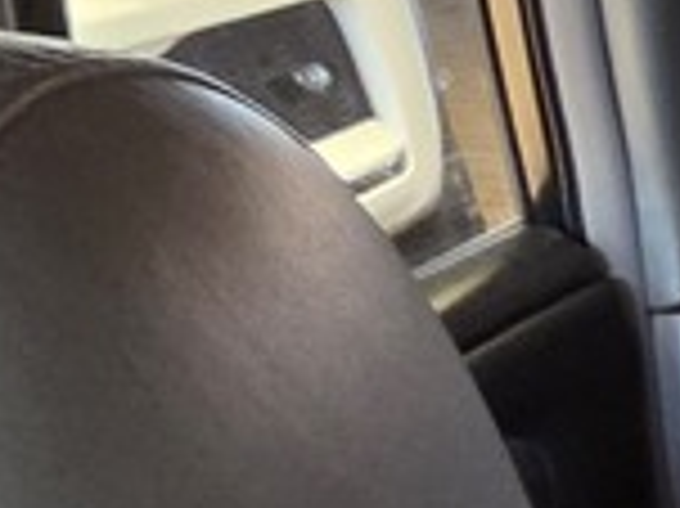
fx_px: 1727
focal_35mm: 88
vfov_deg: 16.3
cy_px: 535
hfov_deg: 11.1
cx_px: 2112
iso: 320
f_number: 2.2
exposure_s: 1/50
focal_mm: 2.2
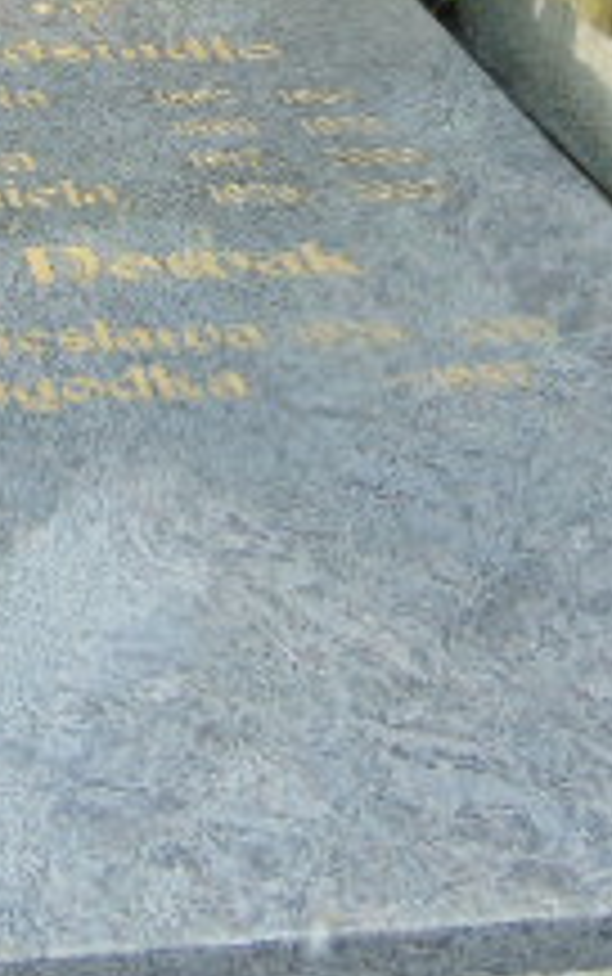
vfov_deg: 25.9
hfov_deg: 16.4
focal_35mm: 78
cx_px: 0
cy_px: 157
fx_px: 2077
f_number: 3
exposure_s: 1/200
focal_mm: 4.5
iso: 80
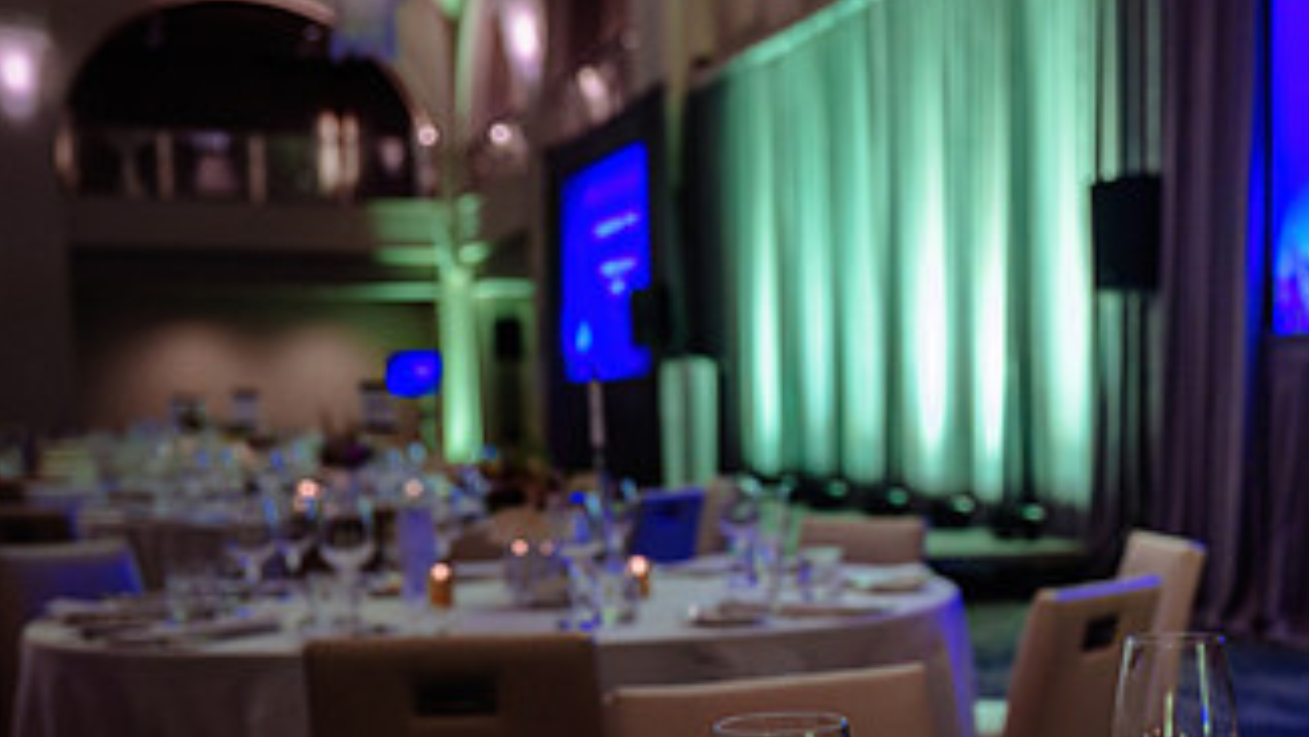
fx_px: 2014
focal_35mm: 58
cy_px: 594
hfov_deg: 34.5
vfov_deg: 20.5
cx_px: 1116
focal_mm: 31
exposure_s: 1/40
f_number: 3.5
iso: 800
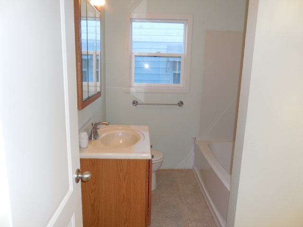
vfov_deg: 53.1
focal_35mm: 26
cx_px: 152
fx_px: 228
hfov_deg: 67.3
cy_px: 114
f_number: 3.5
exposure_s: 1/25
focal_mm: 4.6
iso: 200
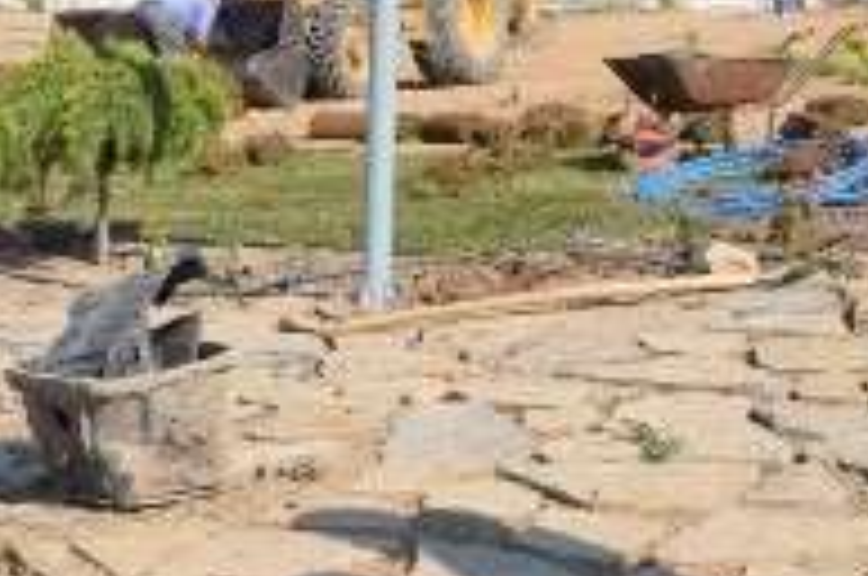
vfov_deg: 12.8
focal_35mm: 105
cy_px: -68
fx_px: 2519
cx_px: 495
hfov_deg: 19.5
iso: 250
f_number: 11
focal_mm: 21
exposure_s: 1/500
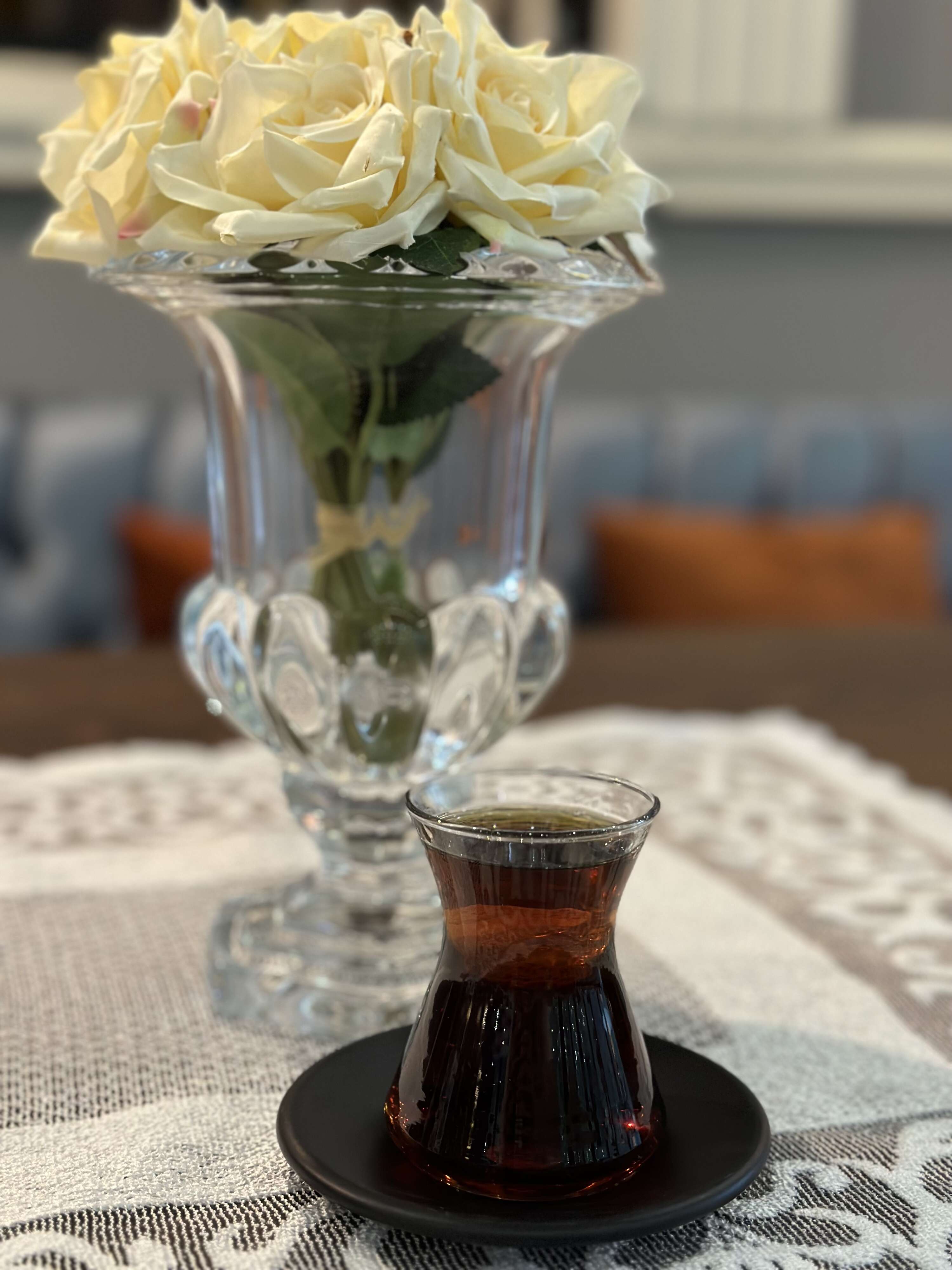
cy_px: 635
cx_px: 476
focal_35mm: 48
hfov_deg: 30.3
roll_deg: -1.6
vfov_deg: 39.7
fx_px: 1760
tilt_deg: -11.1
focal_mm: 6.86
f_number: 1.78
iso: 320
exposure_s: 1/50
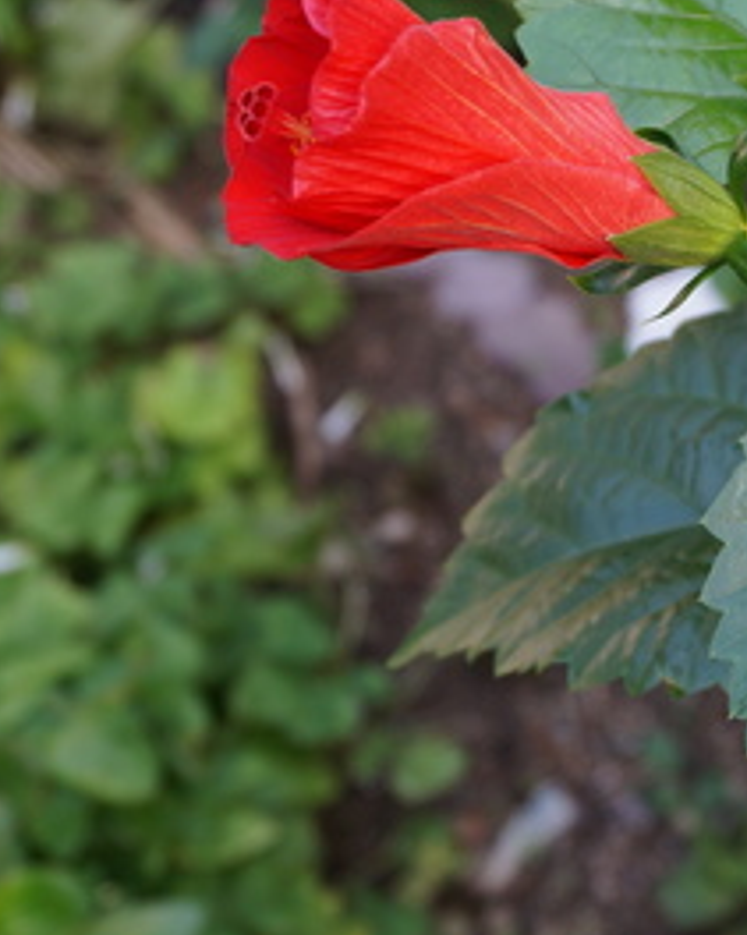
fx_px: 2655
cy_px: 407
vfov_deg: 20.0
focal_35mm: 96
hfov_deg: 15.9
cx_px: 650
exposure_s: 1/50
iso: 160
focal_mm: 30
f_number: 5.6
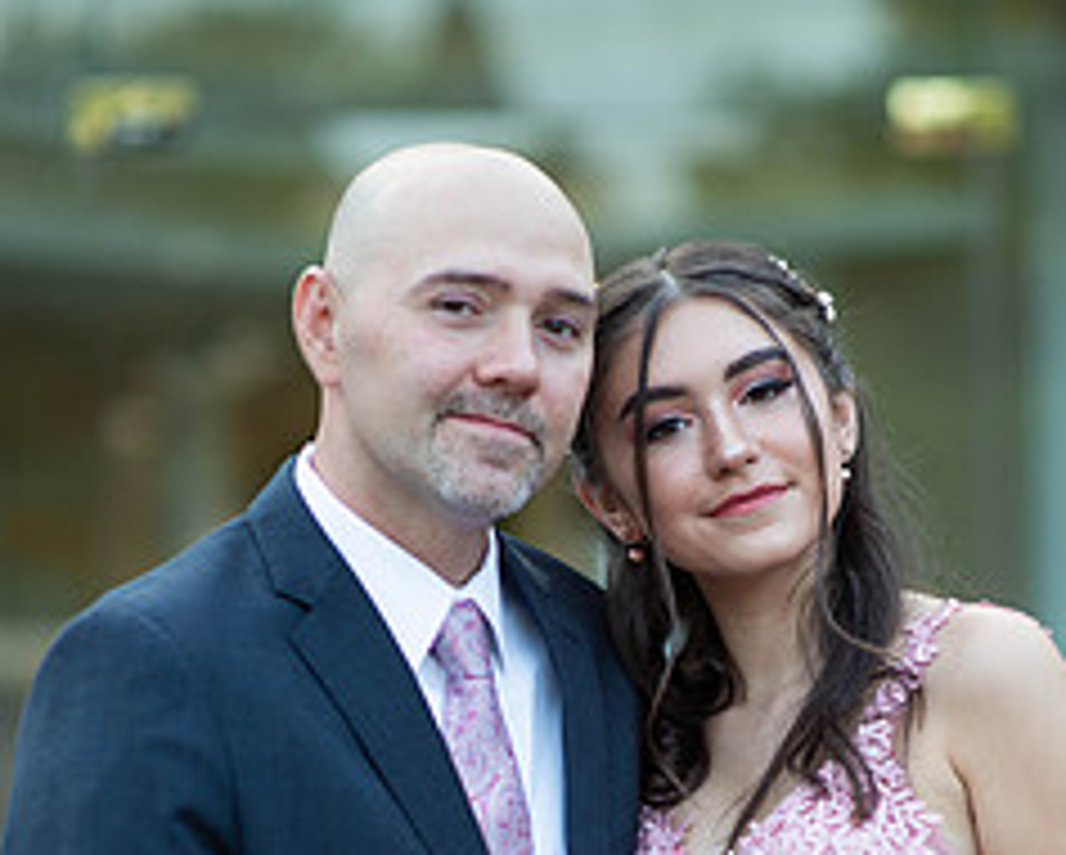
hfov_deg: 12.8
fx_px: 4768
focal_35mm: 151
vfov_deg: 10.1
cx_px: 560
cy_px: 900
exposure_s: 1/500
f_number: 2
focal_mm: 85
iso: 250
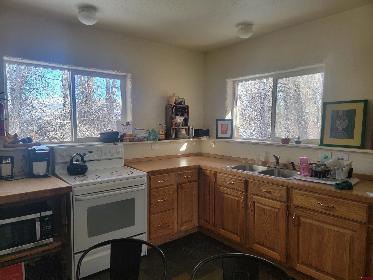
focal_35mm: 24
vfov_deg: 56.8
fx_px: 259
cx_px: 186
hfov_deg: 71.6
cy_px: 140
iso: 80
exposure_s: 1/120
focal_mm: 6.7
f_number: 1.8
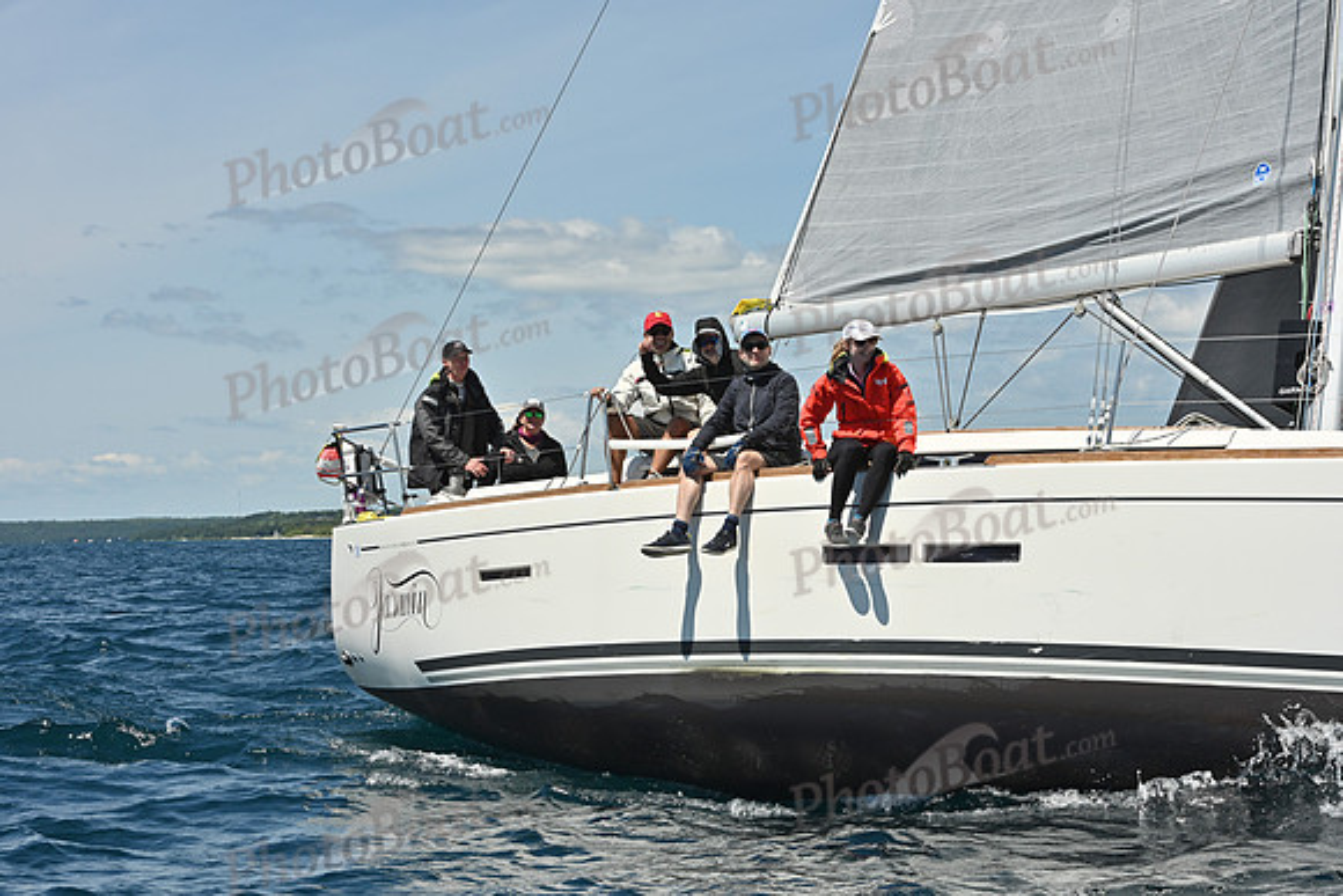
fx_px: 3209
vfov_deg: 15.9
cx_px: 672
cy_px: 448
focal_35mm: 86
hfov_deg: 23.6
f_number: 13
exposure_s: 1/1000
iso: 320
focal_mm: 86
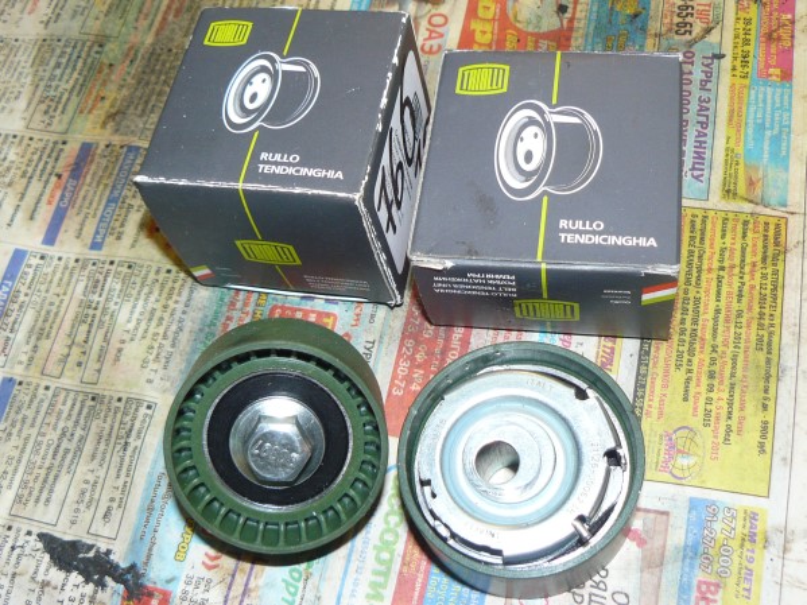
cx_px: 404
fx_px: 839
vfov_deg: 39.6
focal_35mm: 36
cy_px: 302
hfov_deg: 51.4
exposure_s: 1/30
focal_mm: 6
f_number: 2.8
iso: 100
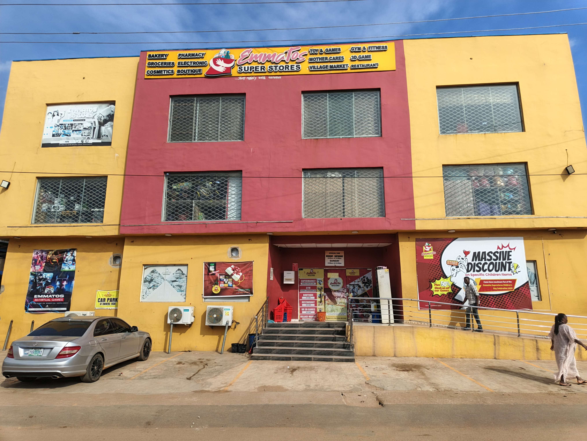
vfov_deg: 58.9
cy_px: 220
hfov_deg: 73.9
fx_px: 390
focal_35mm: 23
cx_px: 294
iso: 53
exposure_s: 1/1404
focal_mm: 5.56
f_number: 1.8
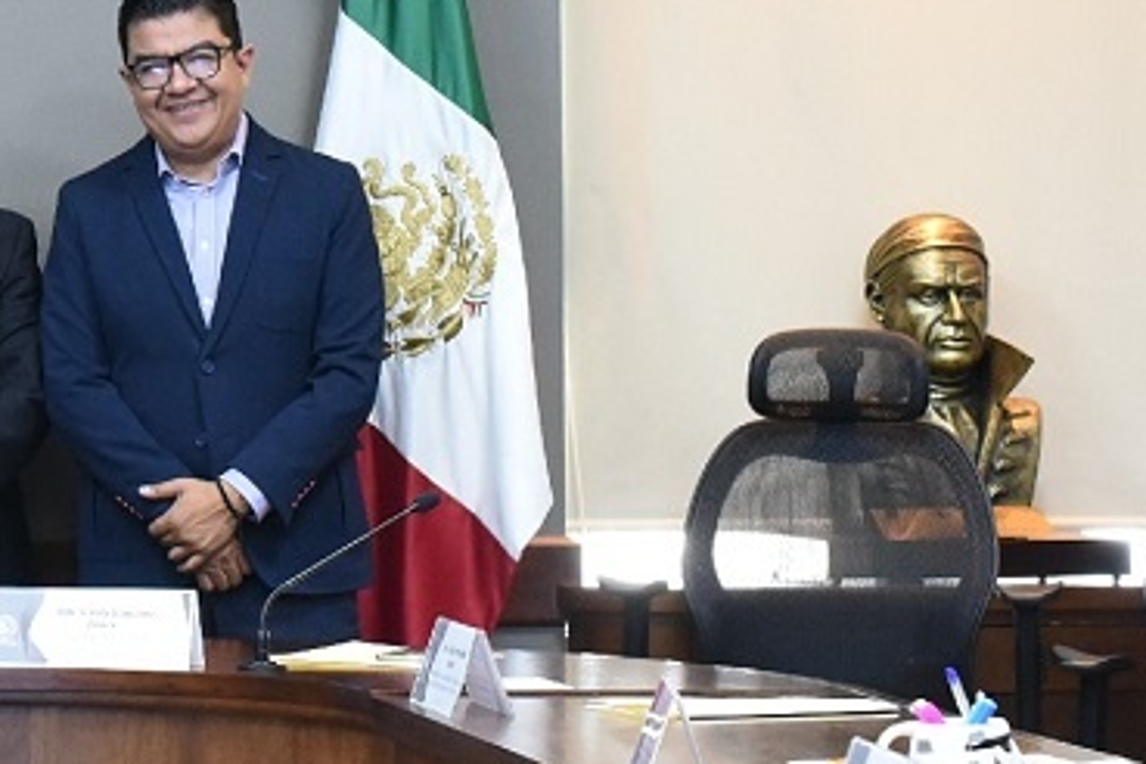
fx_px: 5698
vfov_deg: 7.7
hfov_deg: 10.9
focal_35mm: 179
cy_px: 155
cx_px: -714
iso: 4000
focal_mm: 50
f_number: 5
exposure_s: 1/80
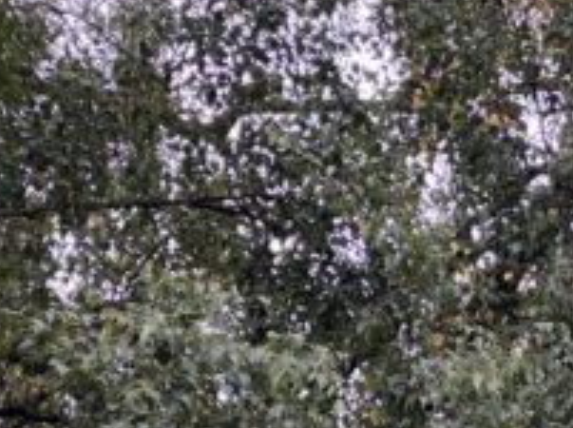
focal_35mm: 143
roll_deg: -0.8
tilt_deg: +12.4
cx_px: 821
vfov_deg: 9.2
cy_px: 1053
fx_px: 2363
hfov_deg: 13.2
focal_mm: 3.99
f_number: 1.8
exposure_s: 1/199
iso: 32
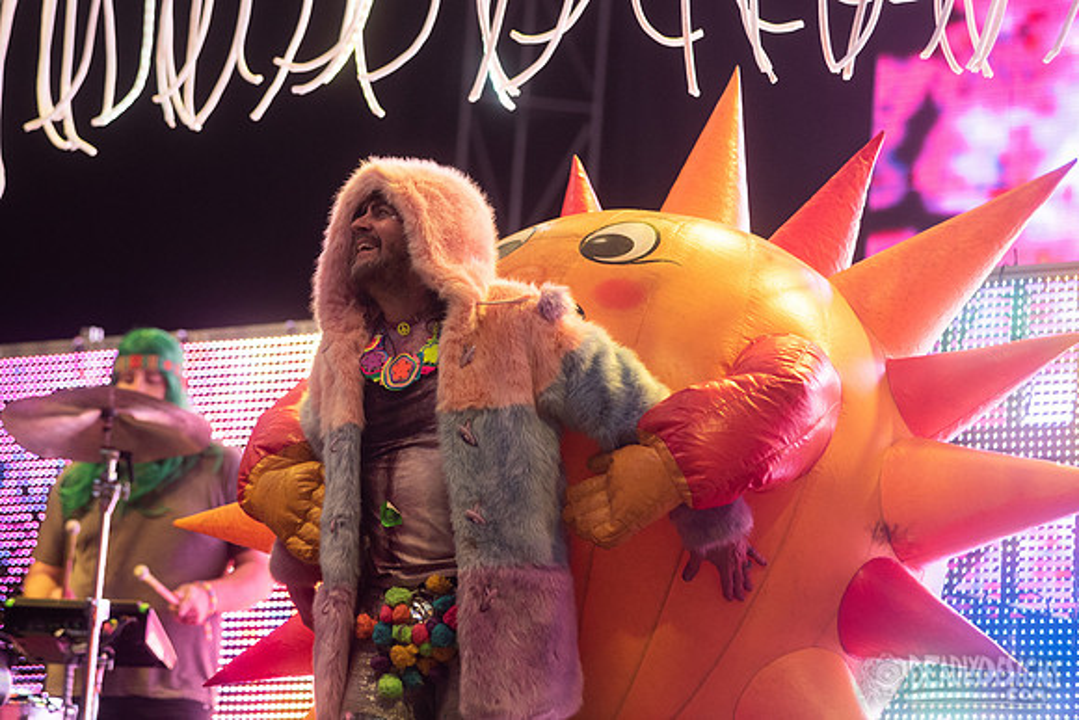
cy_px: 309
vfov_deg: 8.3
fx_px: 4957
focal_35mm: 165
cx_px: 465
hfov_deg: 12.4
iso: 1250
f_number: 3.5
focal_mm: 145
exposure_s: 1/320
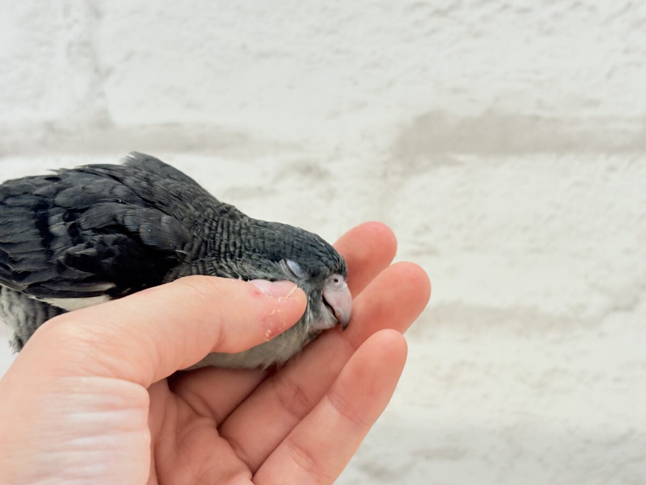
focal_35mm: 52
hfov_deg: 36.8
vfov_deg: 28.0
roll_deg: +1.9
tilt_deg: -7.3
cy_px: 242
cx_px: 323
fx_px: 970
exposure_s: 1/50
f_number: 1.6
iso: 50
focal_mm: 5.96
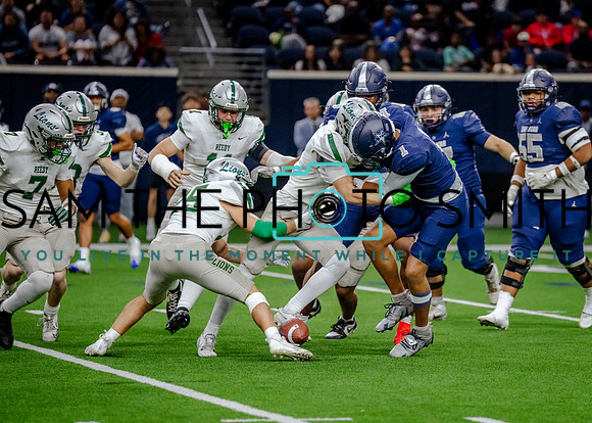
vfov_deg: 5.3
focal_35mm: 272
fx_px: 4568
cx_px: 391
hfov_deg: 7.4
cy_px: 211
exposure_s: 1/1250
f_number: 2.8
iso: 3200
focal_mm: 200
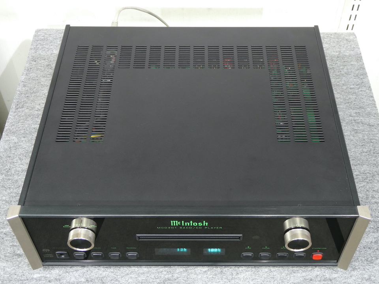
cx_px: 190
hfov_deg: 40.4
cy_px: 142
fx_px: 515
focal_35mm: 47
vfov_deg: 30.9
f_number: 4
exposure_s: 1/4
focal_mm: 8.4
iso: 200
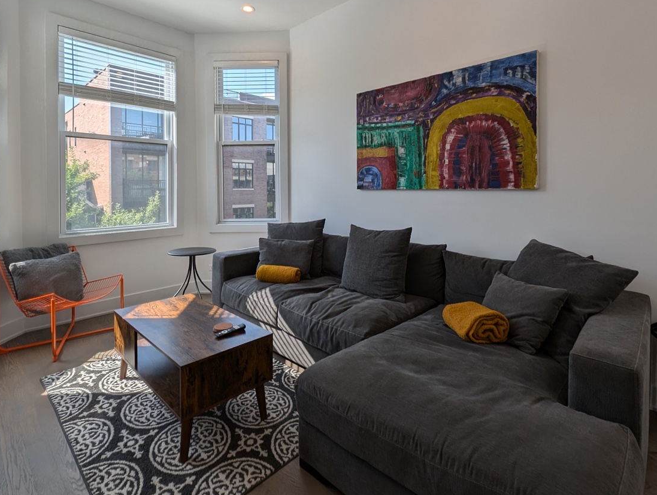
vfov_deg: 73.8
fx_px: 323
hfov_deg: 90.9
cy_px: 191
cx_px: 326
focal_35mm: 17
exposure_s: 1/698
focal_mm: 1.95
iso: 45
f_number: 2.2
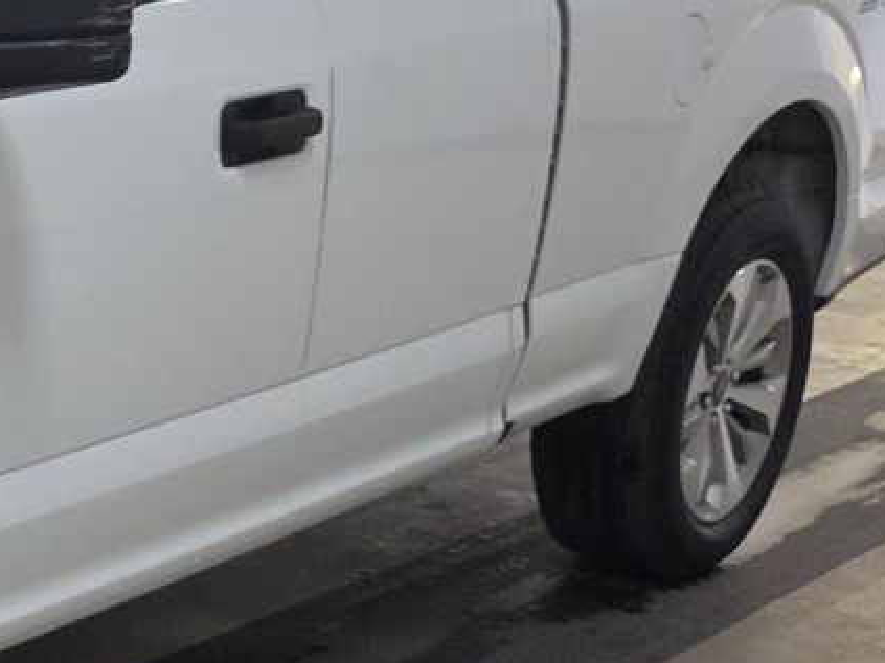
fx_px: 2224
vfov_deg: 16.9
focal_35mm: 87
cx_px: -542
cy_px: 435
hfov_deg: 19.0
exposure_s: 1/100
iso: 262
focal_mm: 6.5
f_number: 1.4
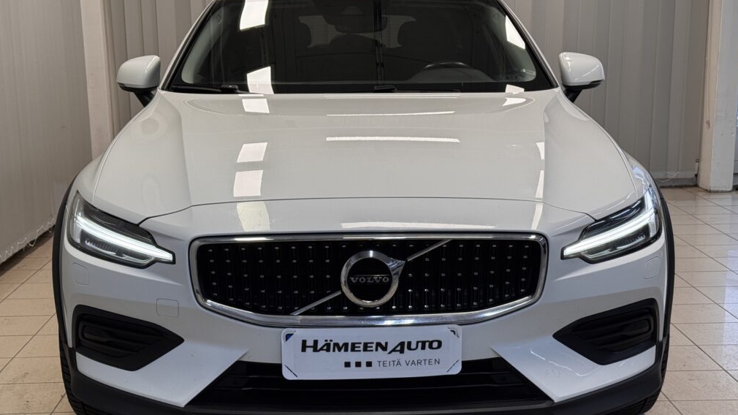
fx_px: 1037
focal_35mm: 53
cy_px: 235
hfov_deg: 39.2
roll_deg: +0.2
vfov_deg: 22.6
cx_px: 370
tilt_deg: -11.9
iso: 50
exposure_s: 1/125
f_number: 1.78
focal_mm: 6.76
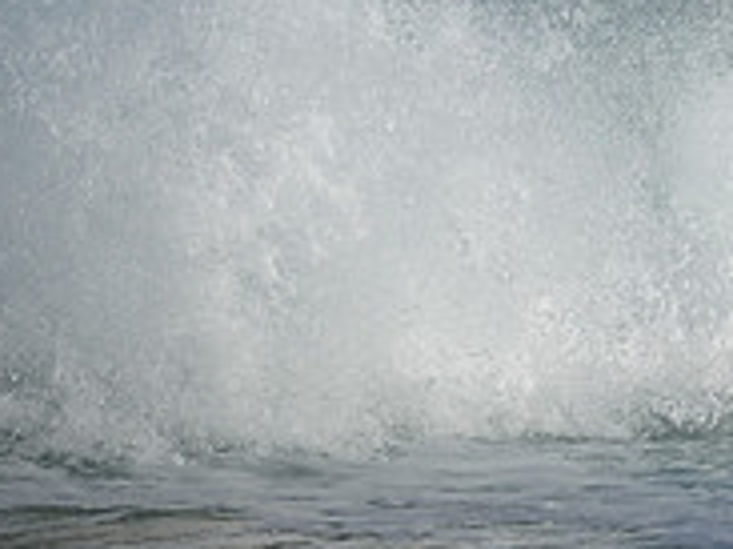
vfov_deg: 0.6
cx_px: 1073
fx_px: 51634
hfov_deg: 0.8
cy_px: -170
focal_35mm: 2440
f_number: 6.3
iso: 320
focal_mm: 800
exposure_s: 1/2000
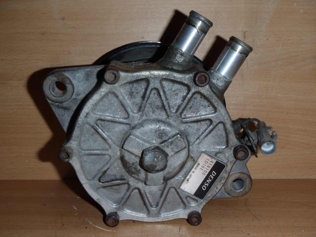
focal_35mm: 38
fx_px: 347
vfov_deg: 37.7
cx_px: 158
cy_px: 118
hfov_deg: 49.0
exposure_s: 1/40
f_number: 4.6
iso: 100
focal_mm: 6.83
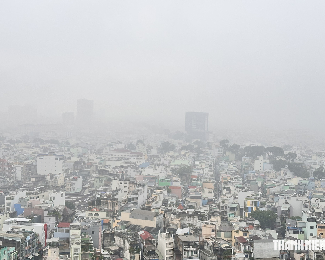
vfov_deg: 29.7
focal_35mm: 51
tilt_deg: -2.1
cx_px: 161
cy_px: 130
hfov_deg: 36.7
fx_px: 490
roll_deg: -1.3
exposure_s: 1/681
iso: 64
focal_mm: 6.86
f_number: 1.78
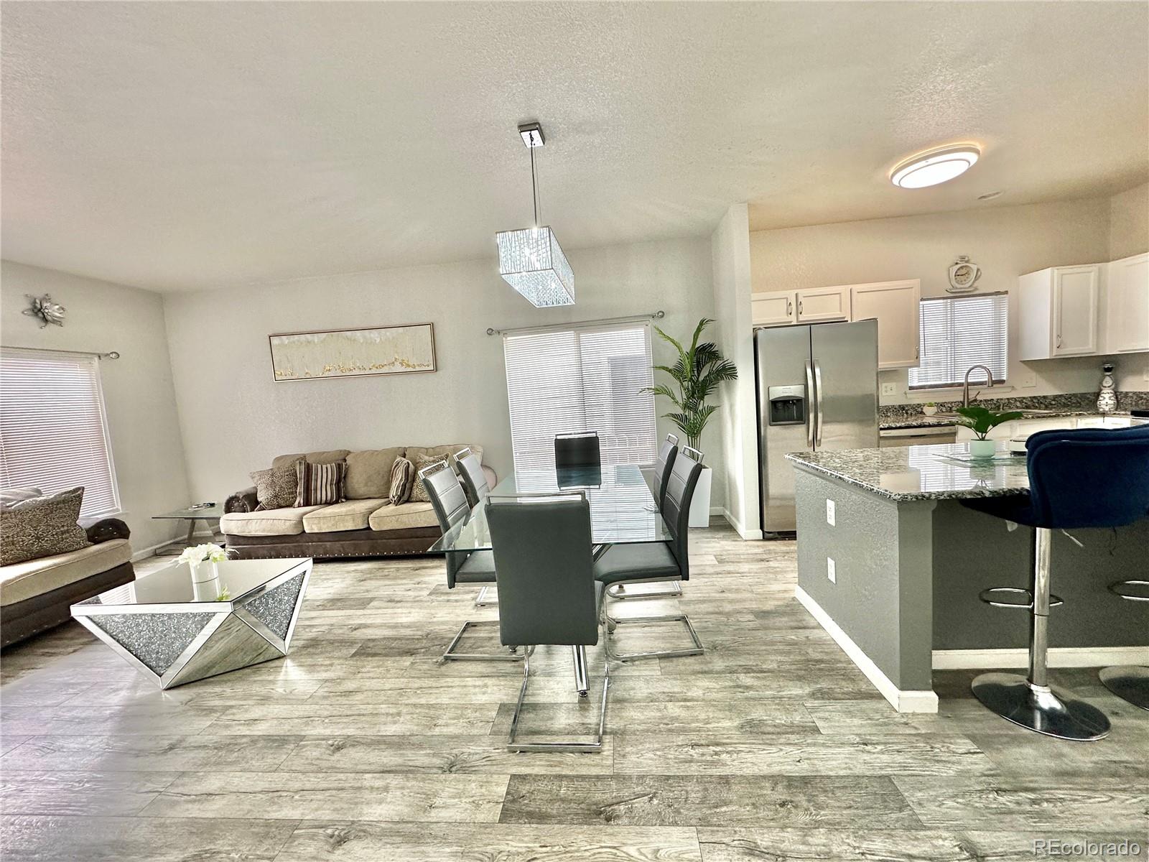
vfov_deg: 85.7
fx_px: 465
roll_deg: +4.0
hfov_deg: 102.1
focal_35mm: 14
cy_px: 431
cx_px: 574
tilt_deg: -5.3
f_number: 2.2
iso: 160
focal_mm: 2.22
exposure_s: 1/120
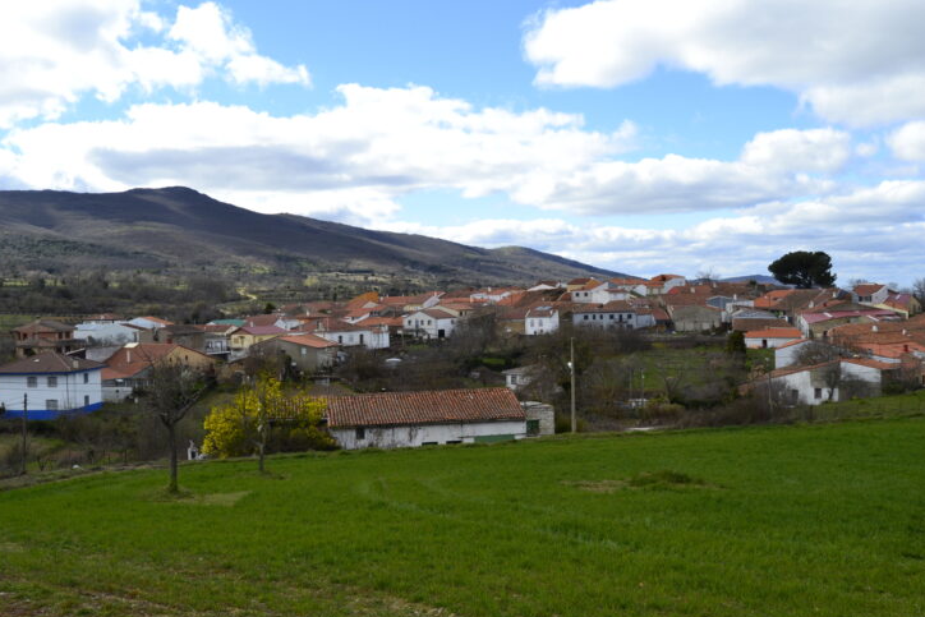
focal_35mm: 35
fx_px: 899
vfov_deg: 37.9
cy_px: 307
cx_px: 440
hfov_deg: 54.4
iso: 400
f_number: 11
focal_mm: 22
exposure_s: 1/500
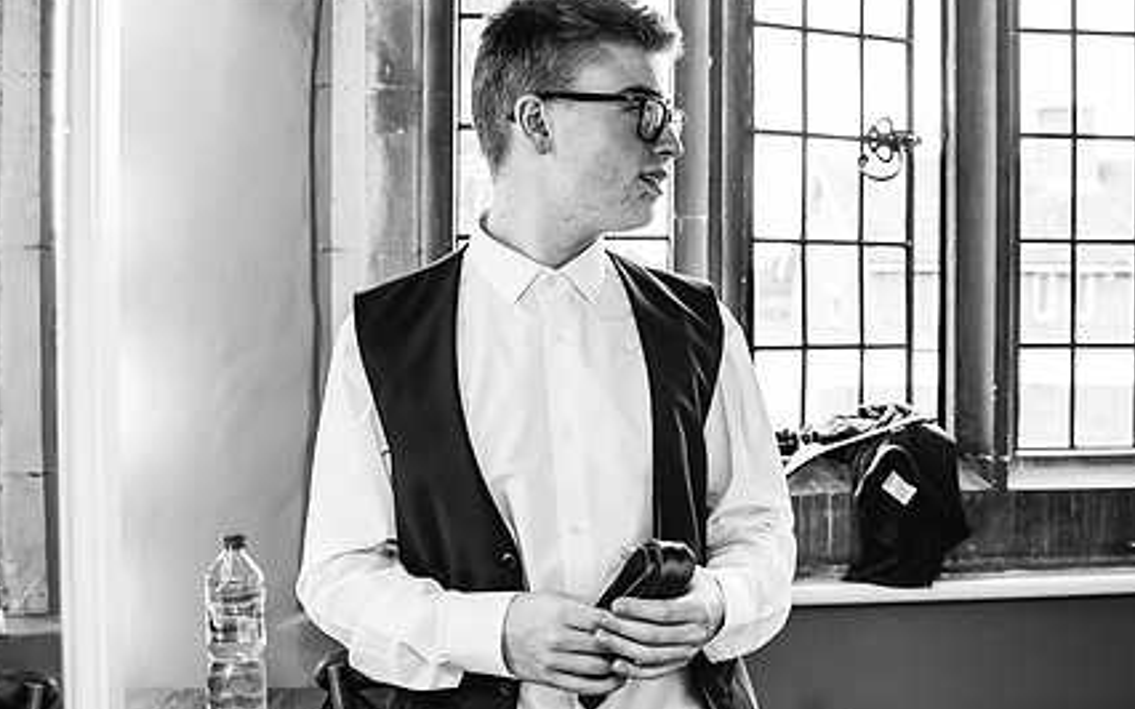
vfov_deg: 32.7
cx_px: 648
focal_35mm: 39
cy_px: 329
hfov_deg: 50.2
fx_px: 1206
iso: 800
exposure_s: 1/160
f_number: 4
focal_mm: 28
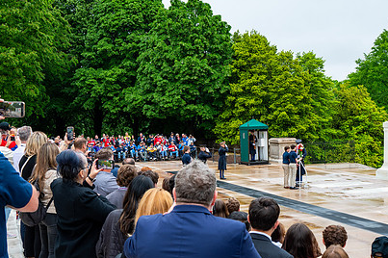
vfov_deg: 25.9
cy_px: 156
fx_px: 560
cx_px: 222
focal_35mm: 52
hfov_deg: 38.1
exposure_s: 1/100
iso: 140
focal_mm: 34
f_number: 6.3
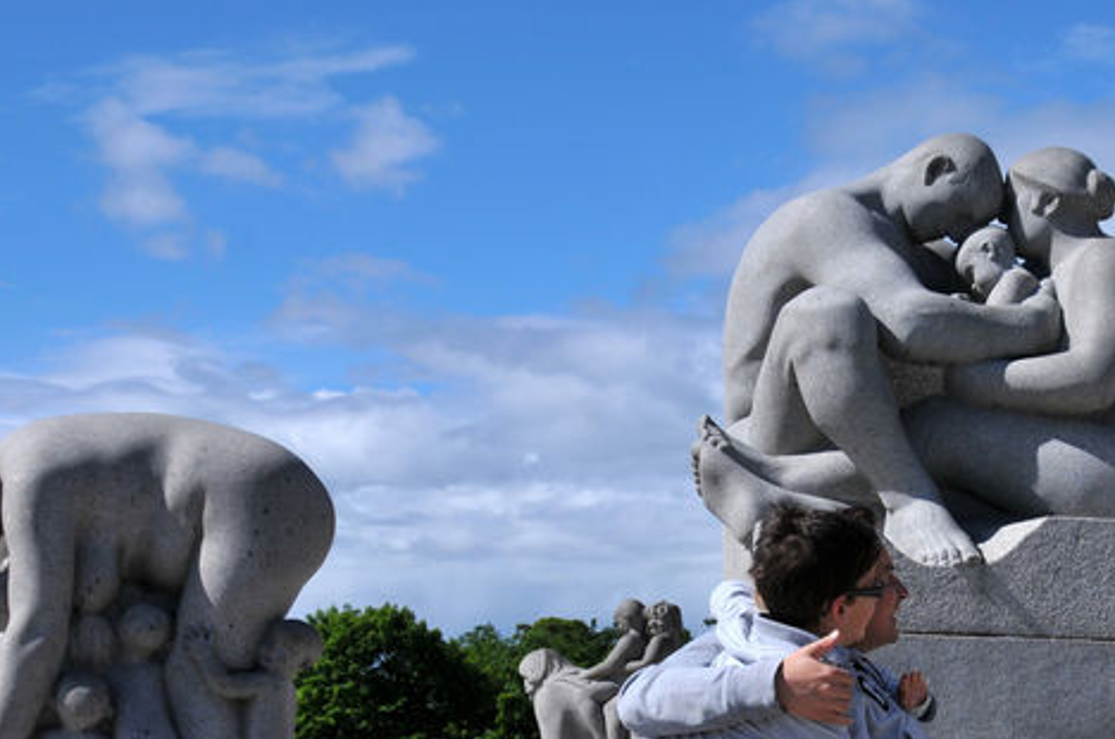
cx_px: 746
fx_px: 2410
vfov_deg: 17.3
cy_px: 535
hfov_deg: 25.9
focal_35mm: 78
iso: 200
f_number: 8
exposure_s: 1/1000
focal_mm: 27
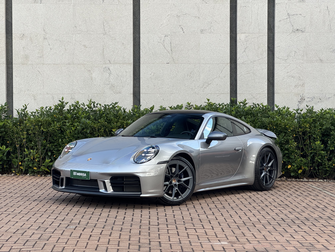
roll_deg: -0.1
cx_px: 168
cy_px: 126
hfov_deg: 25.3
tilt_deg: -0.9
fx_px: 745
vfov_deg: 19.1
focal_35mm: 77
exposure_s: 1/99
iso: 64
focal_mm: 9
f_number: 2.8
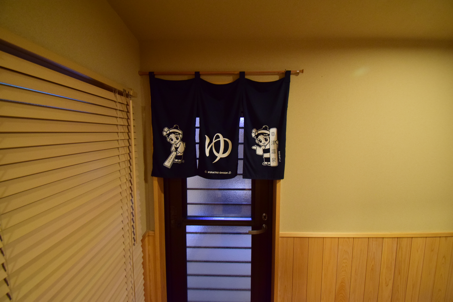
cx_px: 226
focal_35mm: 15
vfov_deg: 77.4
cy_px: 151
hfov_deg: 100.4
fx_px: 189
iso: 1250
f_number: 6.7
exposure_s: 1/15
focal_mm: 10
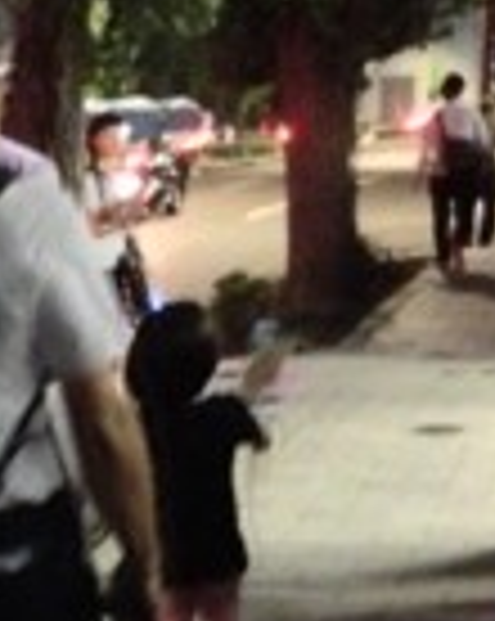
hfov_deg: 13.7
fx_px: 1927
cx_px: -252
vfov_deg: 17.9
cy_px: 608
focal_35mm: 105
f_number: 2.4
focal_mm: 4.13
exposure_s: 1/15
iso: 2500
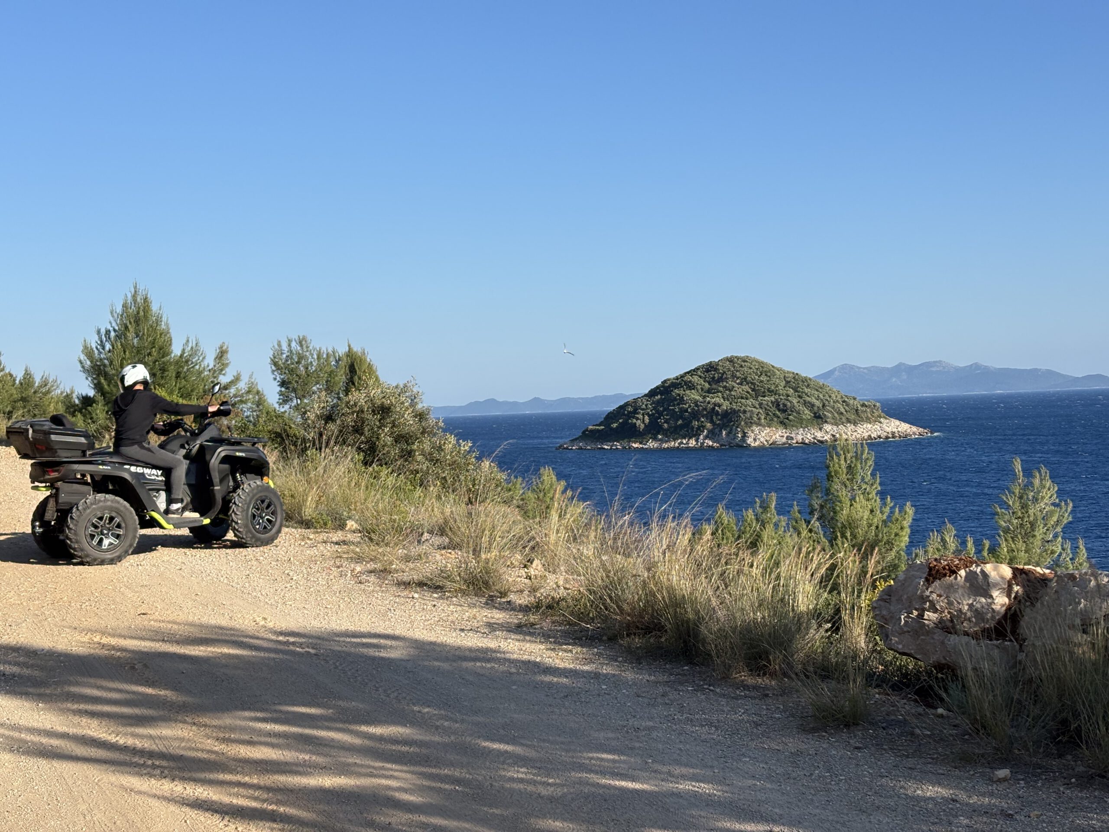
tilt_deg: -1.0
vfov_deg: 28.0
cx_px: 554
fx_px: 1666
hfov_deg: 36.8
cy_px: 416
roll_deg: +2.2
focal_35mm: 52
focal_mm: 5.96
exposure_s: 1/2710
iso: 40
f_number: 1.6
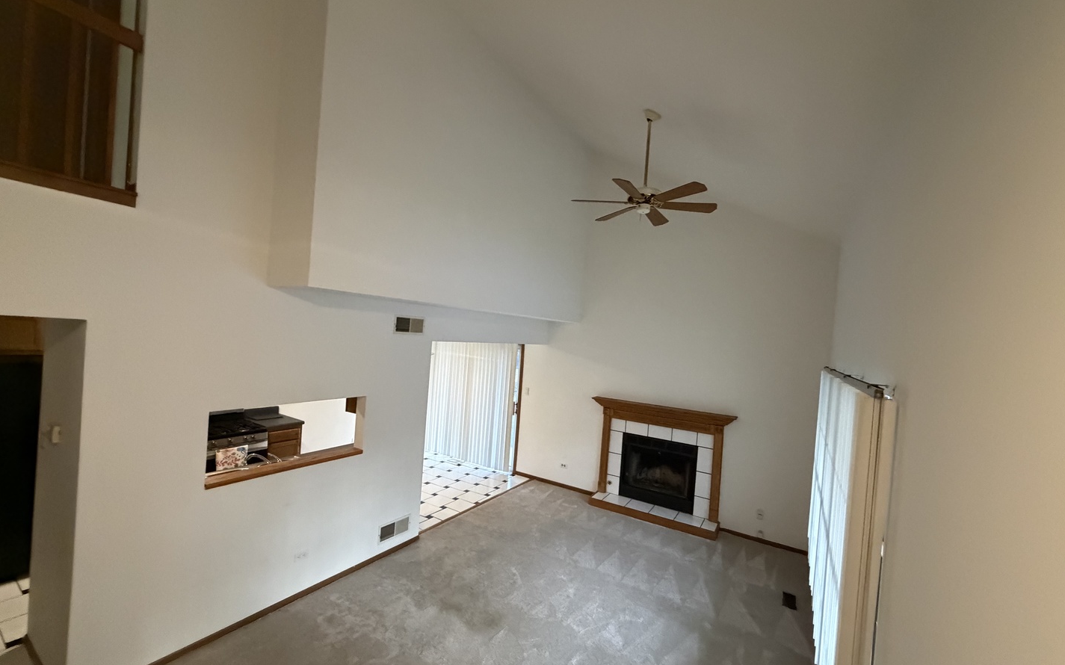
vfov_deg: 74.7
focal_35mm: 15
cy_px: 341
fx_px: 435
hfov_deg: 101.5
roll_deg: -4.6
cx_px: 536
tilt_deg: -0.6
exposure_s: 1/60
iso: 1000
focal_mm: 2.22
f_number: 2.2
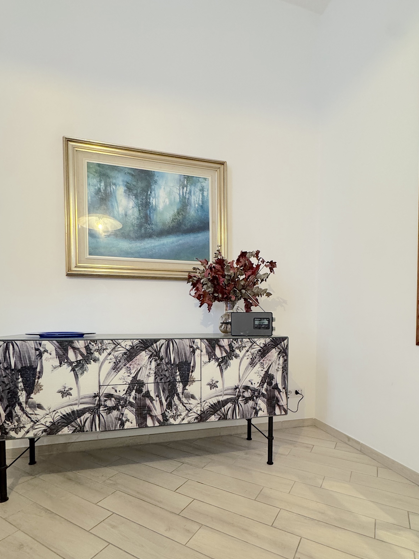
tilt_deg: -1.0
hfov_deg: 71.5
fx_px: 291
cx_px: 225
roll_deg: +0.0
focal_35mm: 18
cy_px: 331
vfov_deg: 86.8
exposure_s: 1/50
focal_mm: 2.22
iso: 400
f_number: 2.2
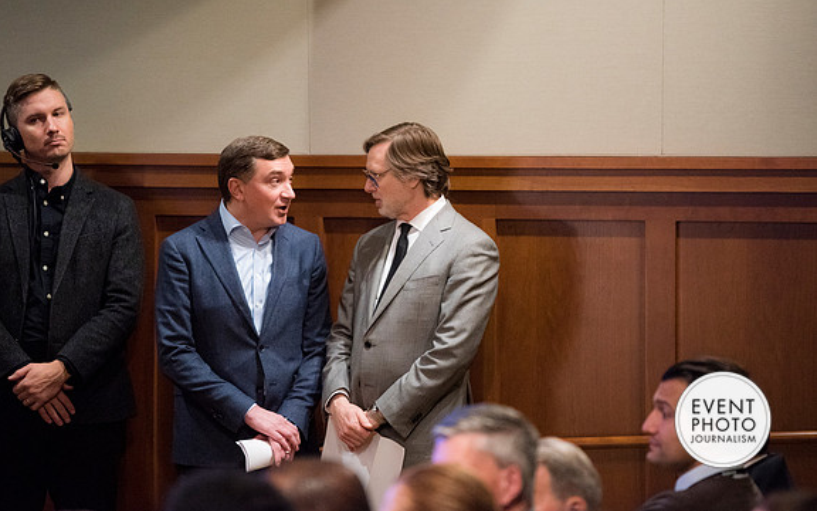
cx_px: 407
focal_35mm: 214
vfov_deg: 6.1
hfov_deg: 9.8
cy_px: 239
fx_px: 4765
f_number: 2.8
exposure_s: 1/125
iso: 2000
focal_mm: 200
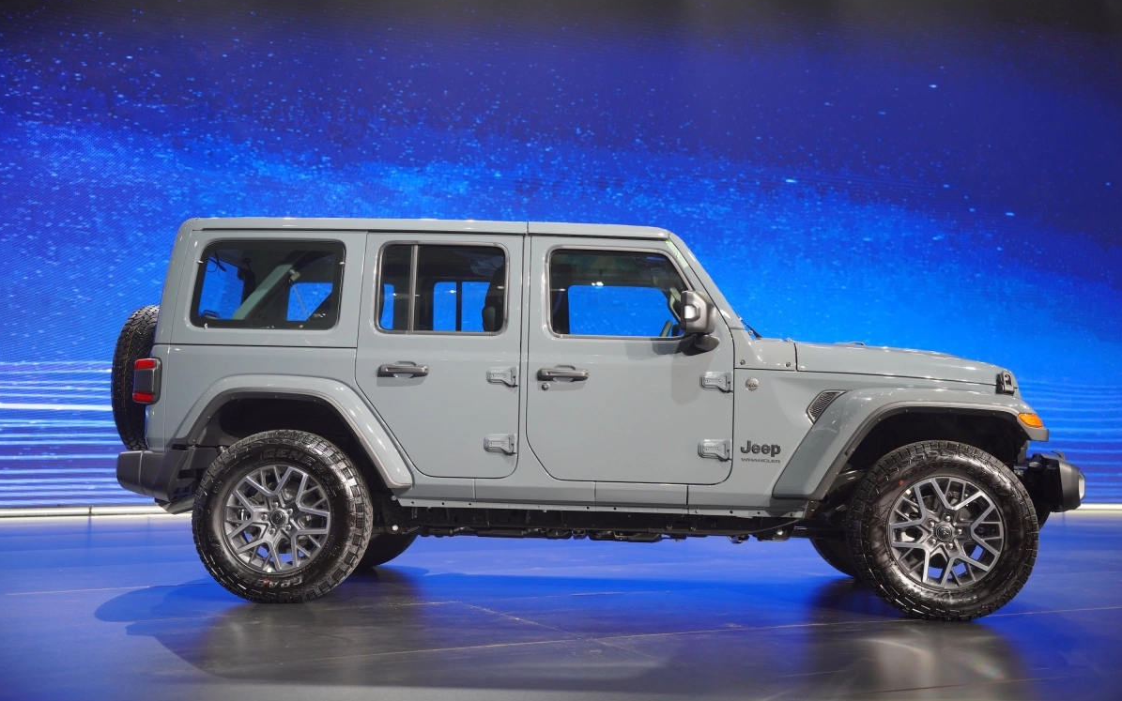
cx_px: 561
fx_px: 1315
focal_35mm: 43
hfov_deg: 46.2
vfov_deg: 29.9
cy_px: 347
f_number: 2.8
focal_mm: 42
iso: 800
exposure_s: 1/320
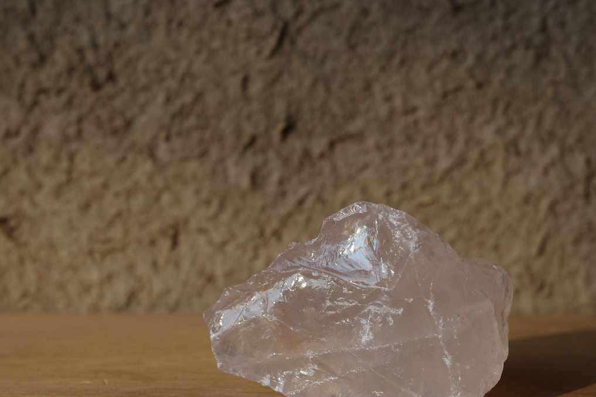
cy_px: 247
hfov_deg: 33.9
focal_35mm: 59
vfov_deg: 22.9
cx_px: 346
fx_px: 977
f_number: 4.5
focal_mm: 26
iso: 200
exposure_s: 1/320
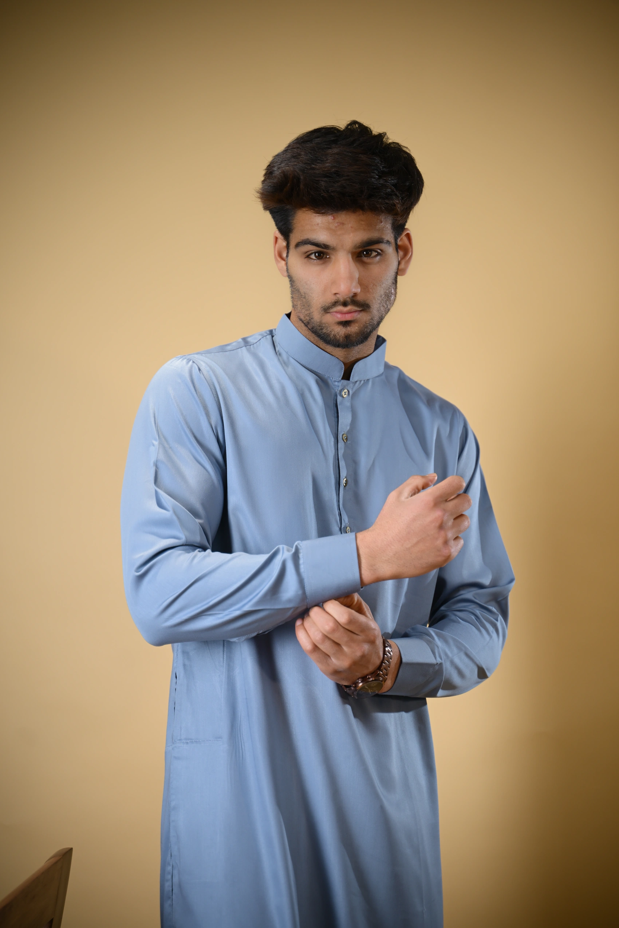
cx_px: 310
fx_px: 1934
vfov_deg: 27.0
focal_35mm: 75
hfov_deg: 18.2
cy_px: 464
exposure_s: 1/125
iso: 160
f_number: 2.8
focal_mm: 75
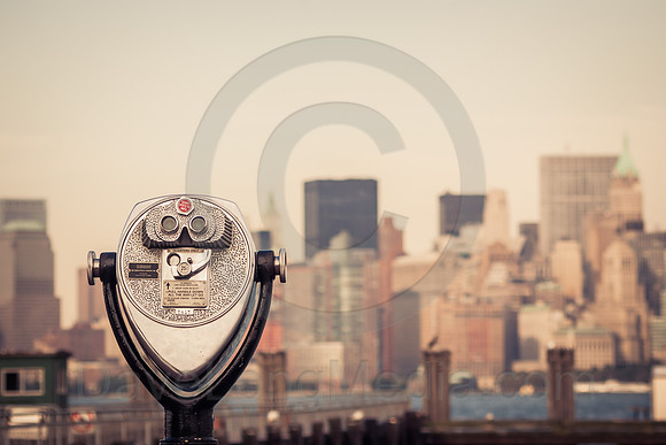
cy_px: 222
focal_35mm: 180
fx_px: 3331
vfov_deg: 7.6
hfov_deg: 11.4
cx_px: 333
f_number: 7.1
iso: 100
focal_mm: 120
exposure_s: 1/250
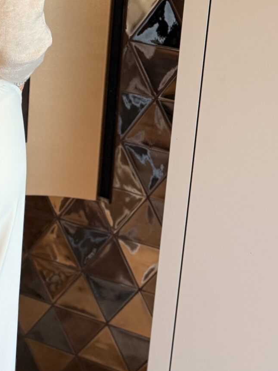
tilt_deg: -13.3
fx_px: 760
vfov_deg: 25.5
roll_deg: -1.6
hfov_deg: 19.1
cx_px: -85
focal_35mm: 71
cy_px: -29
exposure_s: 1/100
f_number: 1.78
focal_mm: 6.76
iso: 160
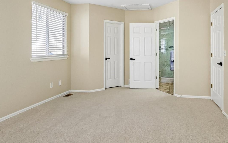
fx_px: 162
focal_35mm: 26
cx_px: 136
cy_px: 52
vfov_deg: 47.1
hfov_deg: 69.8
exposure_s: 1/50
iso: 400
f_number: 10
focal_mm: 17
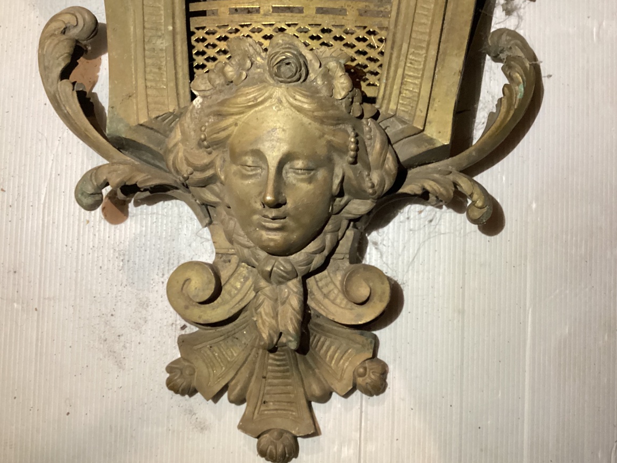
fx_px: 570
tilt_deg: -88.1
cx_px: 306
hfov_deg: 56.8
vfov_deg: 44.2
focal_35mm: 32
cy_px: 235
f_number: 2.4
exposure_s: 1/25
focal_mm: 3.3
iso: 400
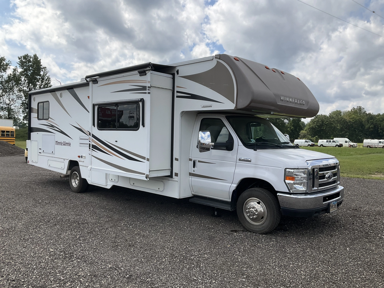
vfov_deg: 48.2
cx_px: 192
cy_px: 144
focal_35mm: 29
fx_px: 322
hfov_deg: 61.7
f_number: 1.8
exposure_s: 1/2427
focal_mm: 3
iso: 25
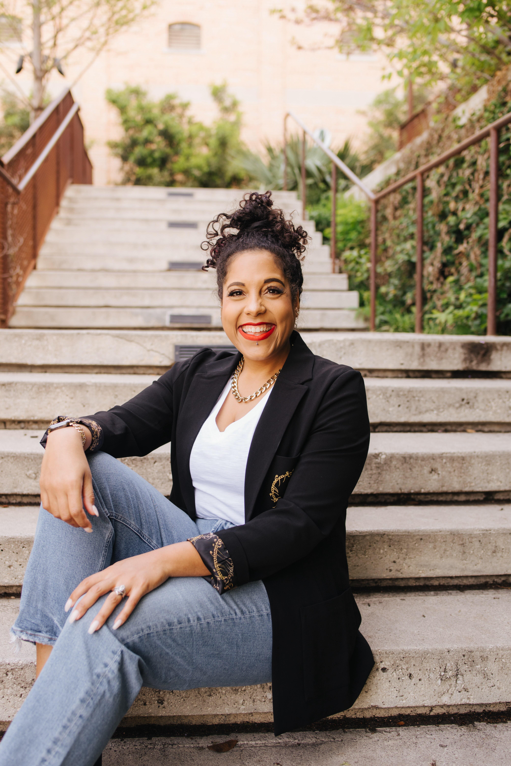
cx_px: 256
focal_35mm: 35
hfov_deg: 37.9
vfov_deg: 54.4
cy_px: 383
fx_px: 744
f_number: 2.8
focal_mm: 35
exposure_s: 1/200
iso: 200
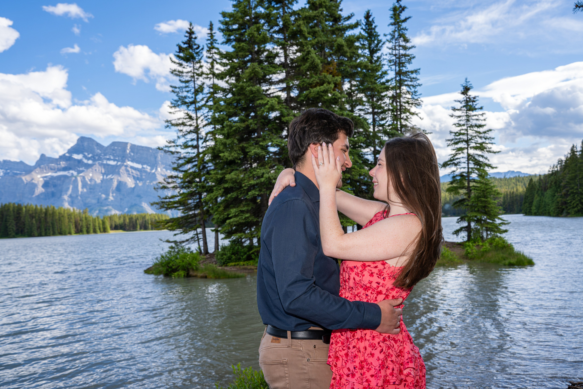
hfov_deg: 57.2
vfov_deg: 40.0
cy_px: 194
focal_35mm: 33
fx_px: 534
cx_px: 292
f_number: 6.3
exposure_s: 1/320
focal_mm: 33
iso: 200
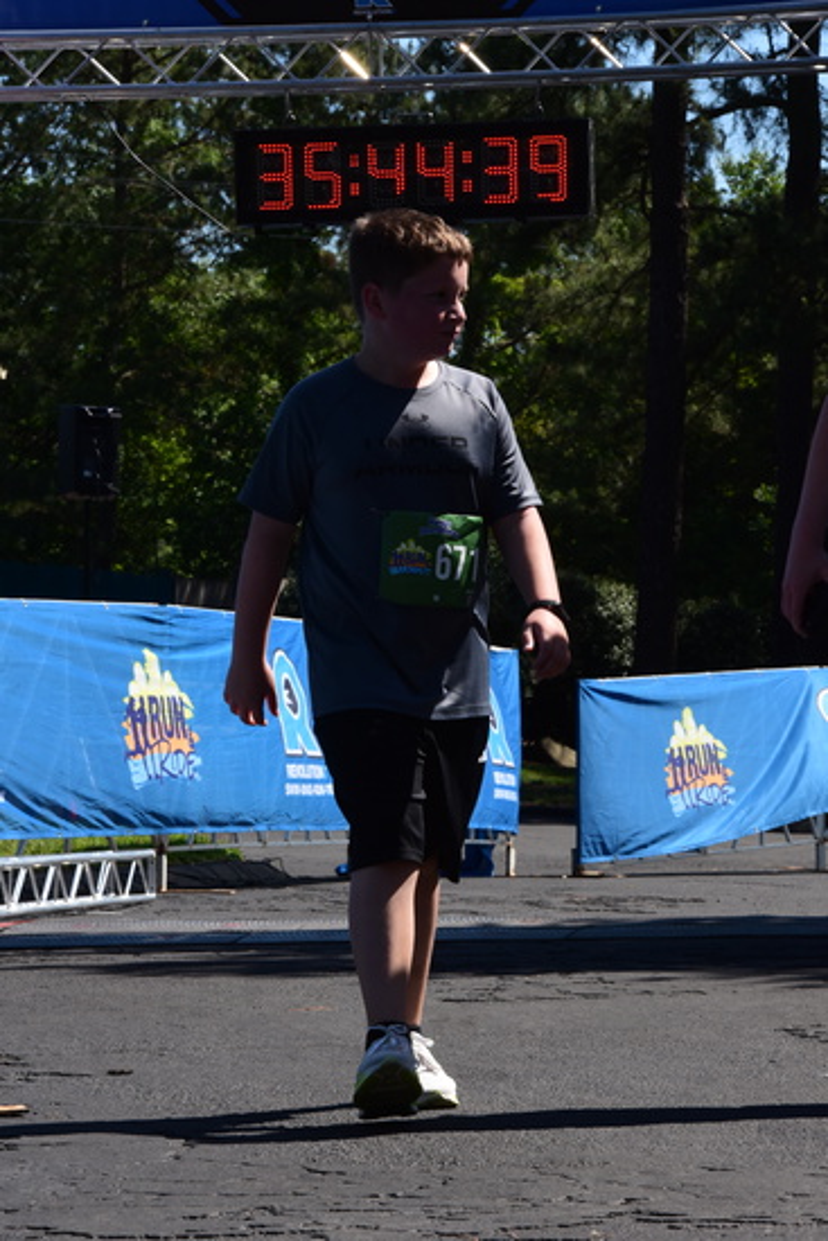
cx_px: 414
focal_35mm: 150
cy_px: 620
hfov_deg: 9.2
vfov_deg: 13.7
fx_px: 5171
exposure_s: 1/250
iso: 1250
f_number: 22
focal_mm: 150
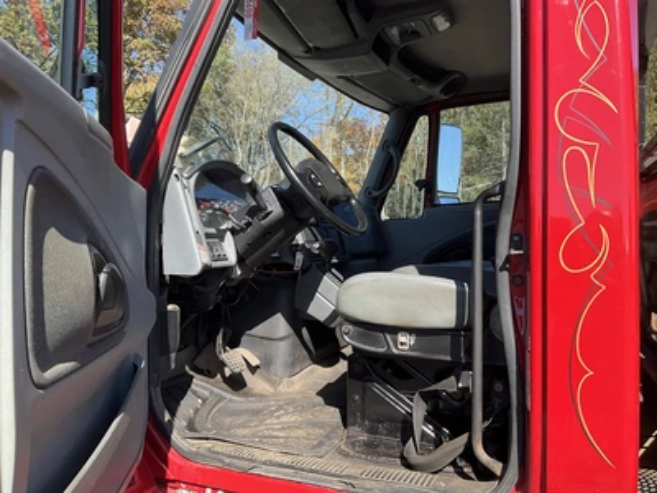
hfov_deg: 61.7
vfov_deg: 48.2
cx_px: 328
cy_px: 246
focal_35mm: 29
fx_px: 550
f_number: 1.8
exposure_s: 1/524
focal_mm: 3
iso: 25
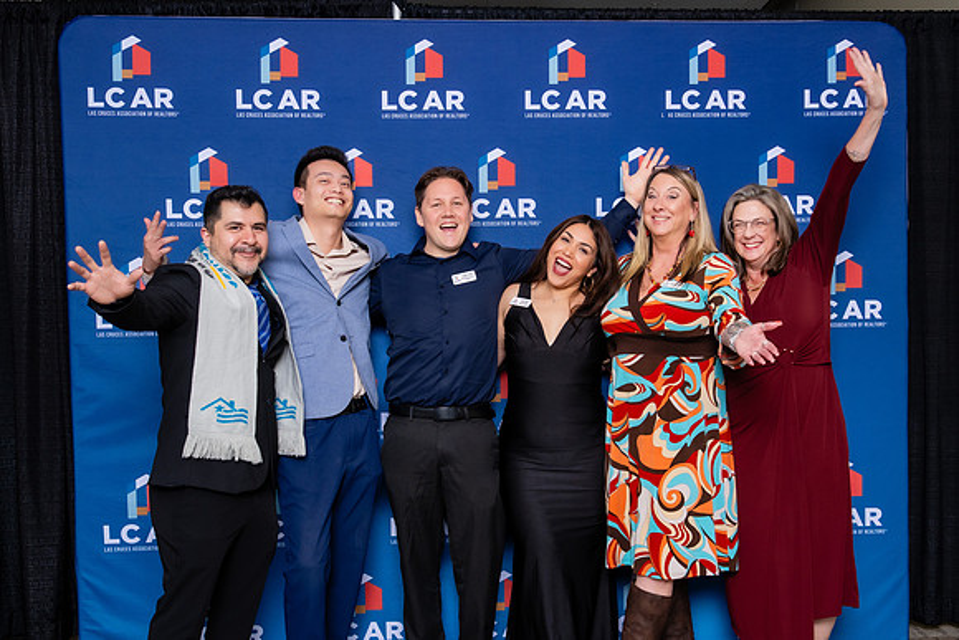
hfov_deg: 45.9
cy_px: 365
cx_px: 549
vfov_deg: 31.6
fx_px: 1130
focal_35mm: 42
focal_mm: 30
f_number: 5.6
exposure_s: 1/200
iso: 500
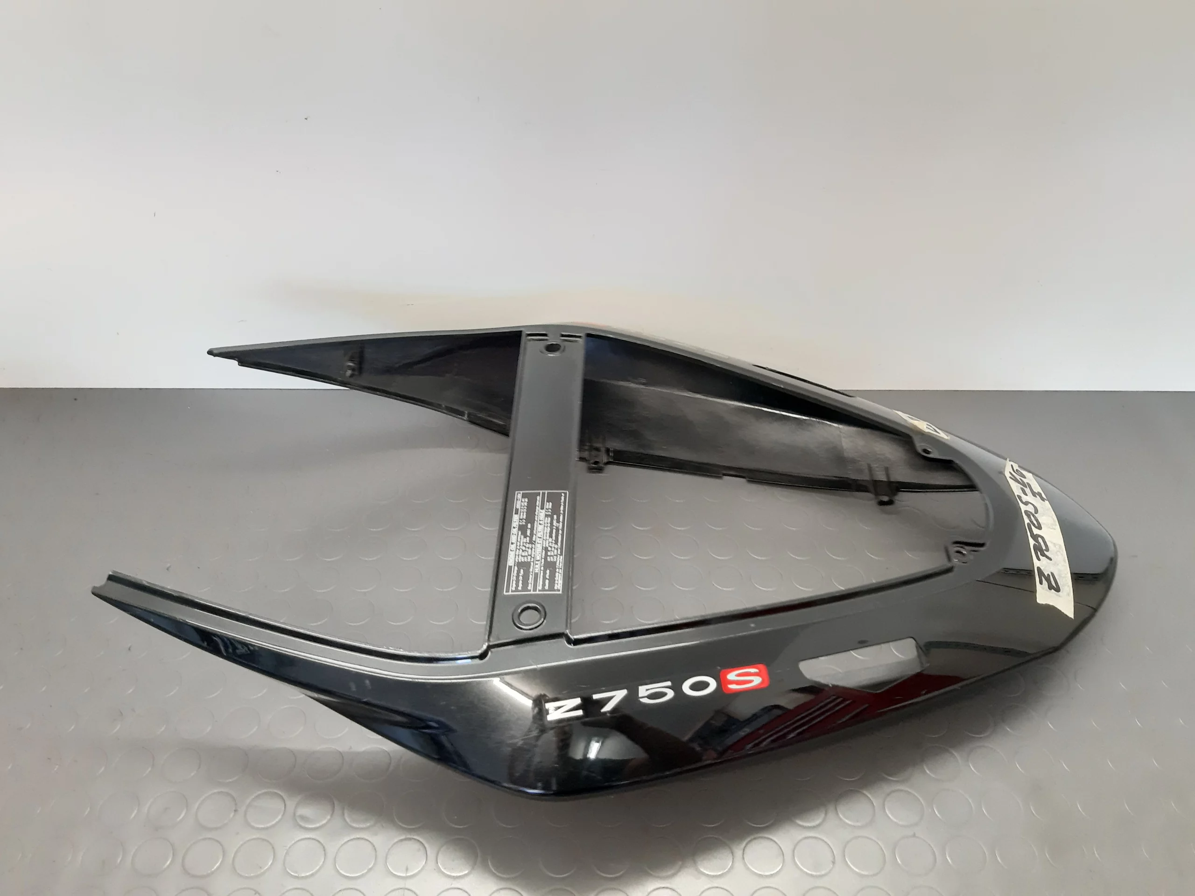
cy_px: 448
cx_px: 598
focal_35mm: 27
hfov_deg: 65.3
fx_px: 932
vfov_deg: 51.4
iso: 400
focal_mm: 3.93
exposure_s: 1/33
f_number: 1.7
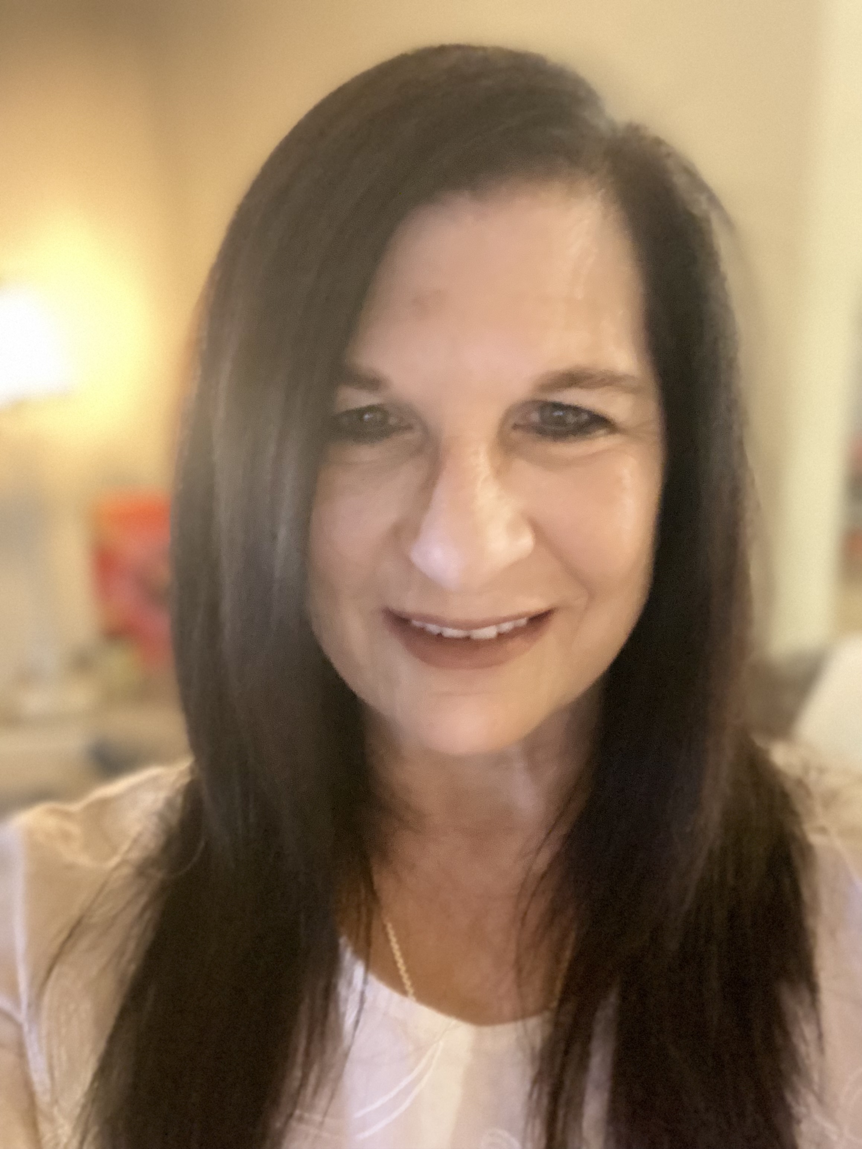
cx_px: 431
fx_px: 996
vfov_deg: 60.0
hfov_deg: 46.8
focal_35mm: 30
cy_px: 574
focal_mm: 2.71
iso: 1250
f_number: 2.2
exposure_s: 1/15
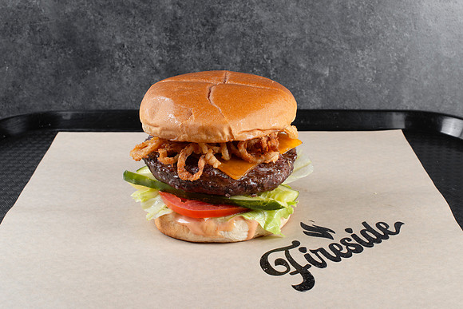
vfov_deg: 25.3
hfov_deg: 37.2
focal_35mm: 54
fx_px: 688
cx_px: 232
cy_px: 165
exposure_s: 1/200
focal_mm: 50
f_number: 14
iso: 250
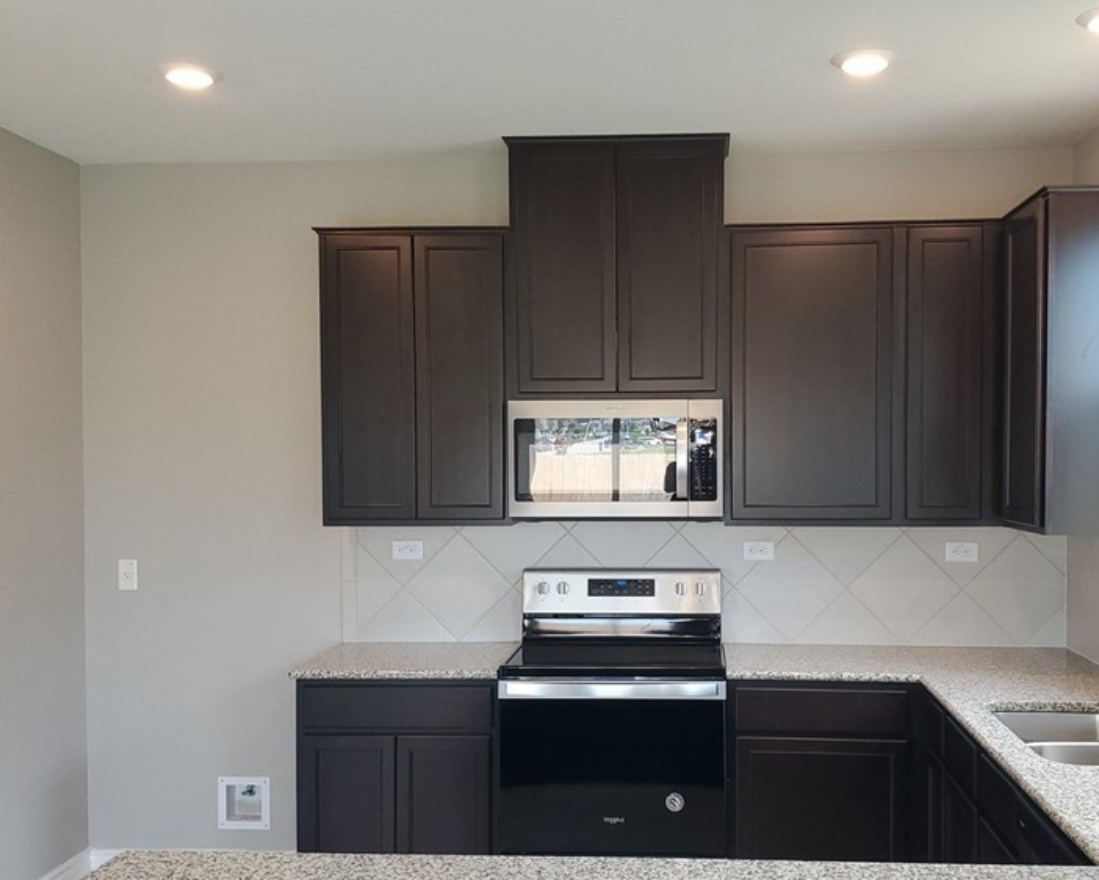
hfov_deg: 48.9
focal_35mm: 37
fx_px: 1204
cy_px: 479
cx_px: 639
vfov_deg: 40.1
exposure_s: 1/60
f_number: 2.4
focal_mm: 4.3
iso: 100
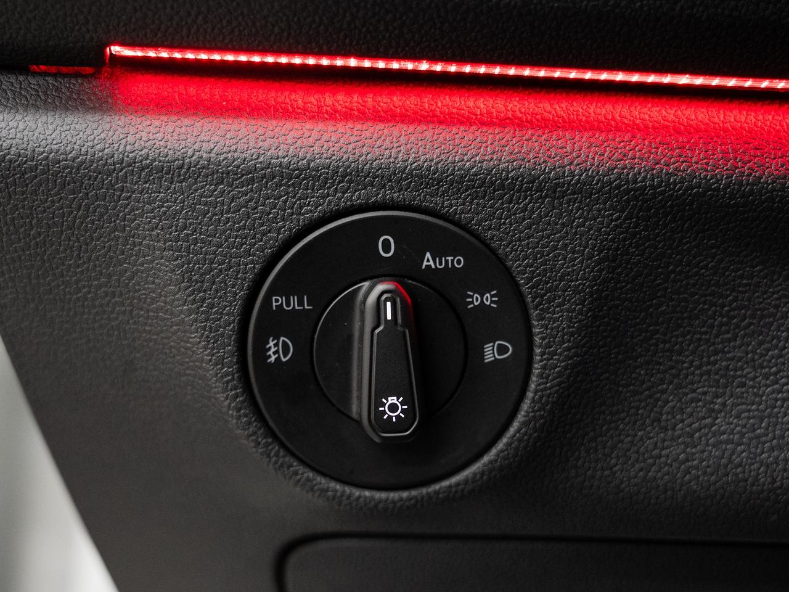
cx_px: 386
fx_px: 947
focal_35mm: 42
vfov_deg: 34.5
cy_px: 368
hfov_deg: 45.2
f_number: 3.5
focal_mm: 30.2
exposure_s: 1/40
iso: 800
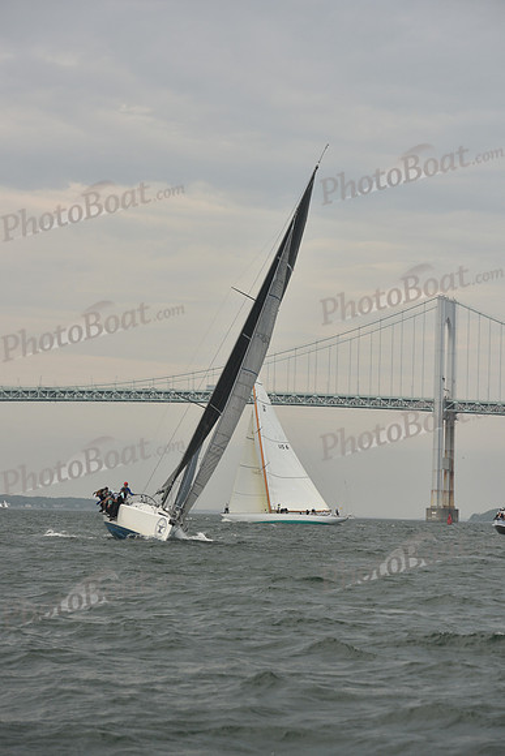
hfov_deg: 14.9
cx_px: 252
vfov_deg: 22.1
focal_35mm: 92
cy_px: 378
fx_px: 1935
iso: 250
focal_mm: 92
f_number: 5.6
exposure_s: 1/500
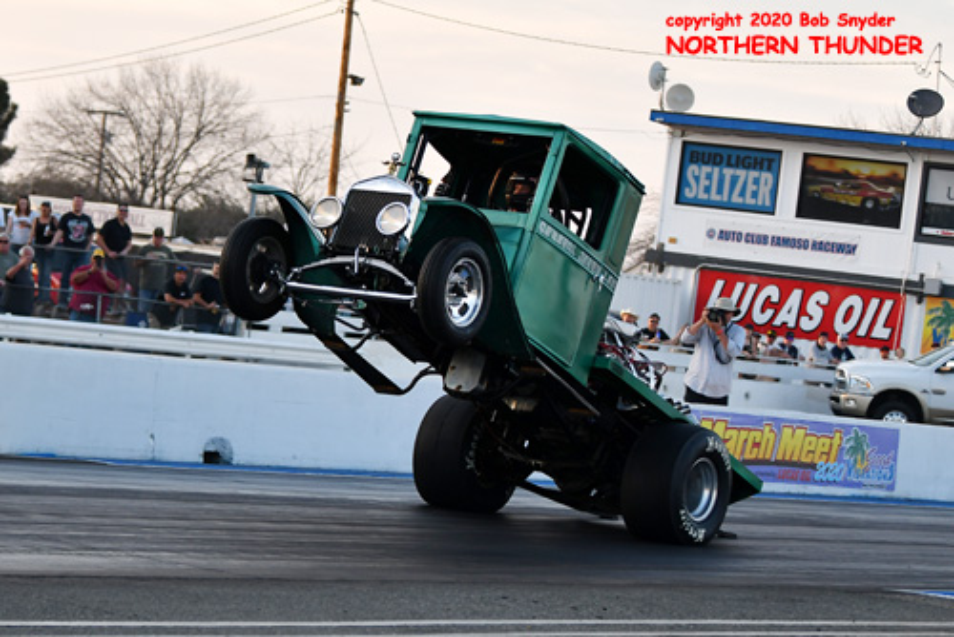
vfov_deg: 13.1
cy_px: 318
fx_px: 2784
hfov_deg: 19.4
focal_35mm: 105
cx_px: 477
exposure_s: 1/1000
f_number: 2.8
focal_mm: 70
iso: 320
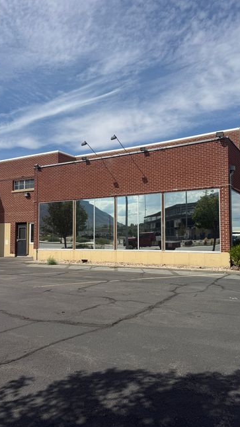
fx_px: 306
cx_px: 145
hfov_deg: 42.6
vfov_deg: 69.9
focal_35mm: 27
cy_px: 220
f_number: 1.78
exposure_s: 1/6711
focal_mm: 6.76
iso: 80
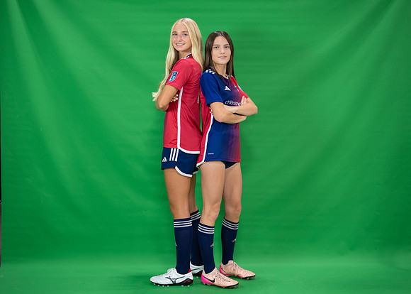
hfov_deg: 31.9
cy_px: 139
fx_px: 719
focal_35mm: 62
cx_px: 203
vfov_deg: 23.1
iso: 400
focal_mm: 50
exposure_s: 1/500
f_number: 1.2
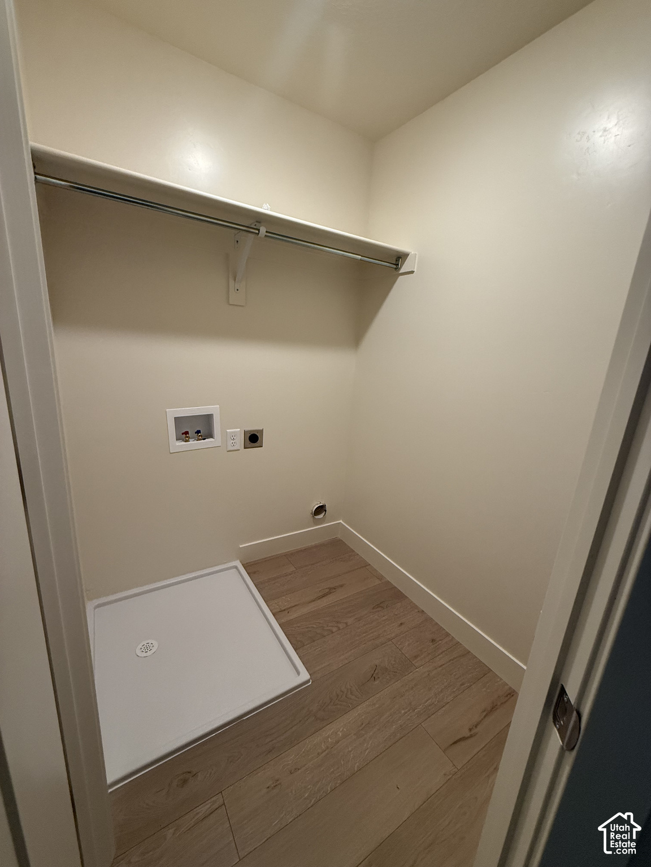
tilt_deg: -13.8
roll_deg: -5.0
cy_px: 434
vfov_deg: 102.1
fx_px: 351
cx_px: 326
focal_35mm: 14
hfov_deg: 85.7
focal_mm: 2.22
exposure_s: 1/120
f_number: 2.2
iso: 320
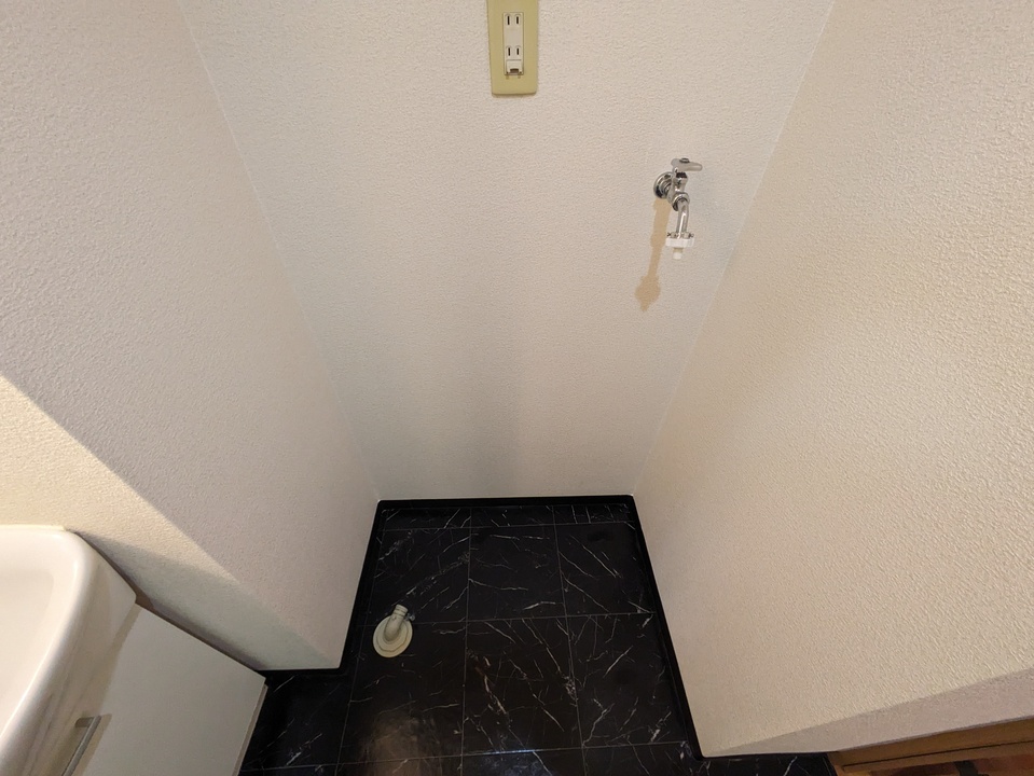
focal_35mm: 14
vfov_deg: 85.7
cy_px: 388
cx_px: 517
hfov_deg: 102.0
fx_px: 418
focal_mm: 1.83
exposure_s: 1/60
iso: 257
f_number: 2.2
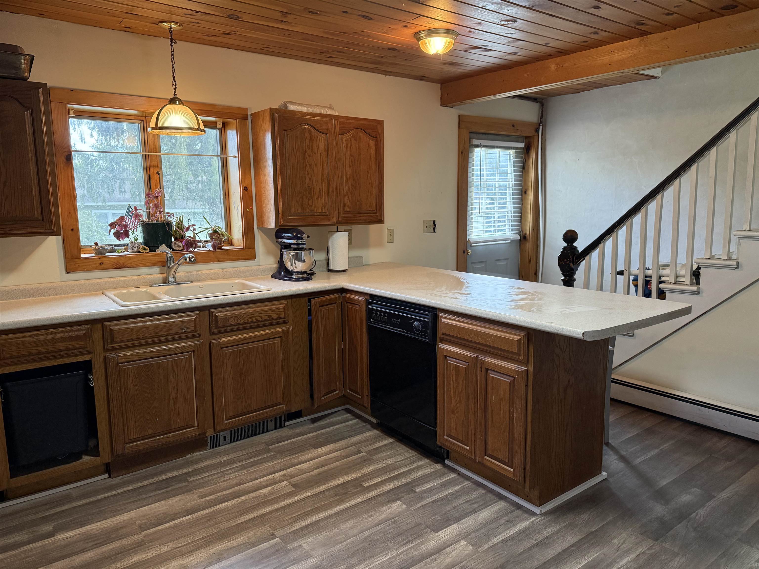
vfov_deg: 56.8
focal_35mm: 24
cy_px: 284
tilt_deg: -7.7
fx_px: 526
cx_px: 380
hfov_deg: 71.6
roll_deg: +0.3
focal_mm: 6.76
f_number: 1.78
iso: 400
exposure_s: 1/120
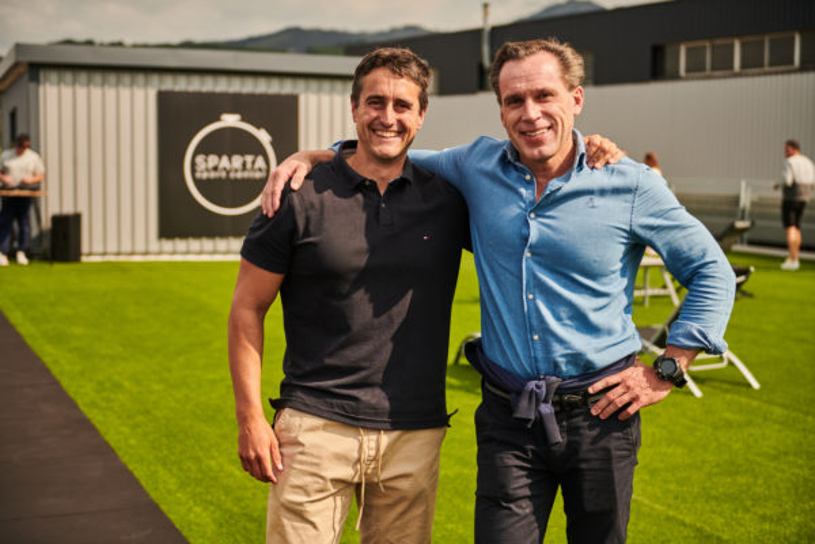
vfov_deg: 24.6
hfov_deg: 36.2
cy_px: 272
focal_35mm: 55
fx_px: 1245
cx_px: 408
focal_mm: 55
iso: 100
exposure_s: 1/3200
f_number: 2.8
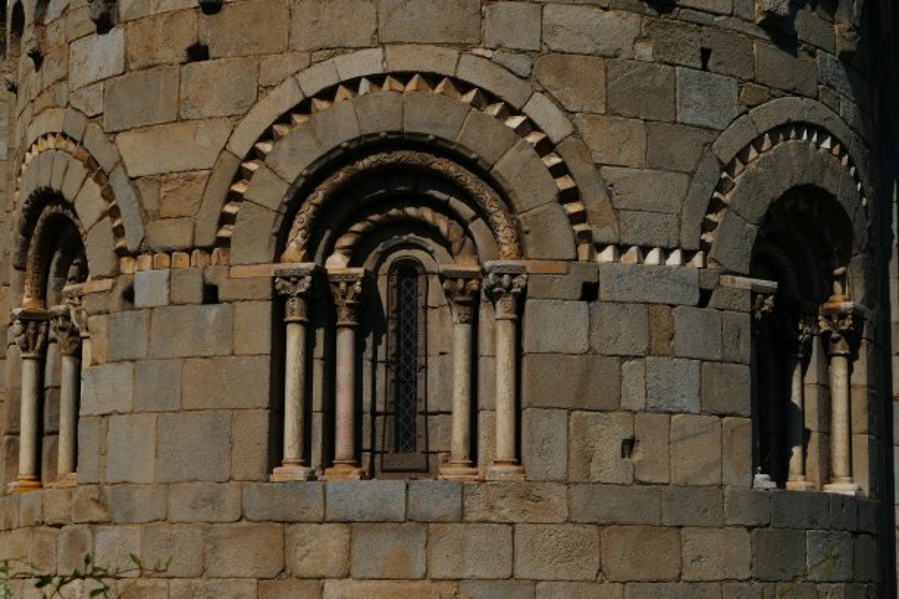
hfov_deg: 27.0
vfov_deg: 18.2
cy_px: 300
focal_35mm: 75
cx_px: 450
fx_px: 1873
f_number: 7.1
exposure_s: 1/2000
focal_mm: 27.23
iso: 125
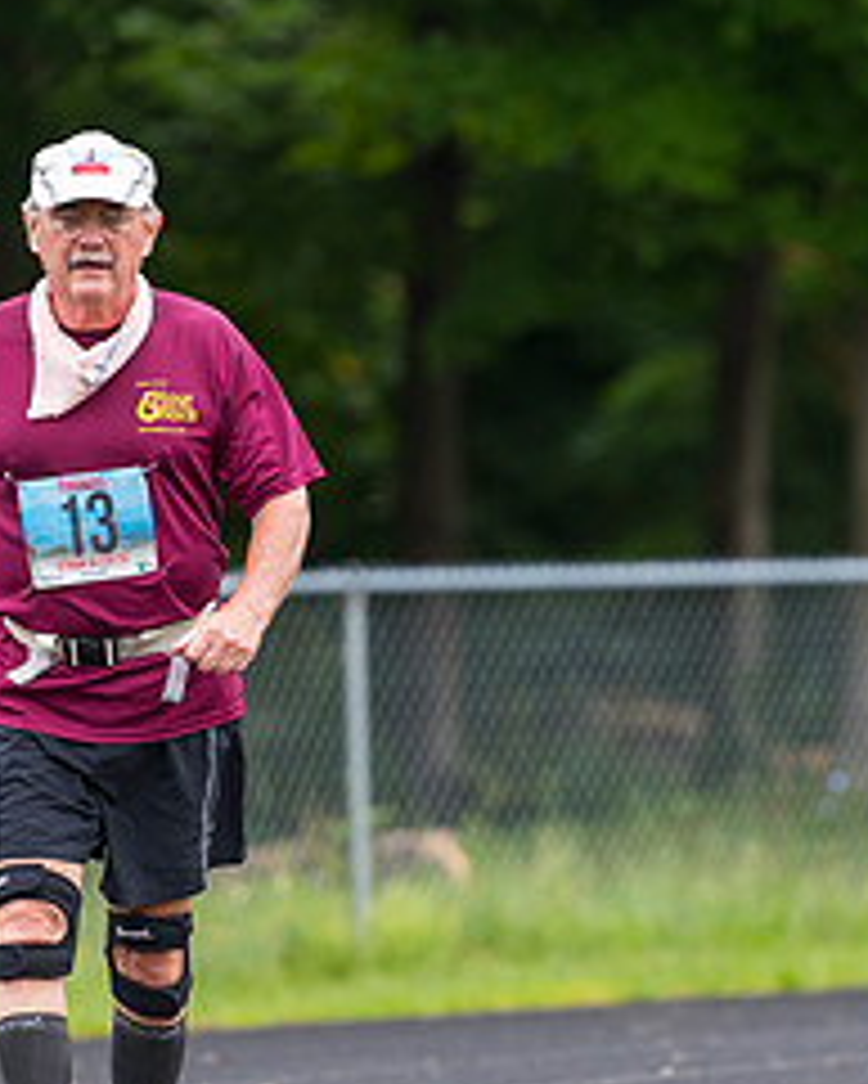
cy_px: 546
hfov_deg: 3.4
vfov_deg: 4.3
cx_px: 580
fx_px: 14505
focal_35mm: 452
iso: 800
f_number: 2.8
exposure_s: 1/1600
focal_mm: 200
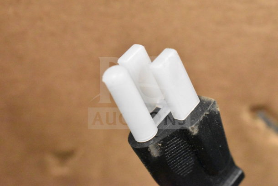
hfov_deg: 28.1
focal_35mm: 72
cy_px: 93
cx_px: 139
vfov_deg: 18.9
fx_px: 556
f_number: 5.3
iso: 16000
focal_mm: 48
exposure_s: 1/80
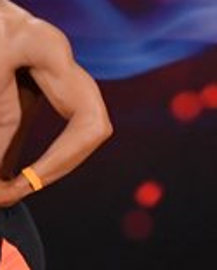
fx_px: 8405
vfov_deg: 1.8
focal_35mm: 1048
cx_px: 598
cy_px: 194
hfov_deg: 1.5
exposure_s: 1/400
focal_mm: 150
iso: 3200
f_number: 5.6
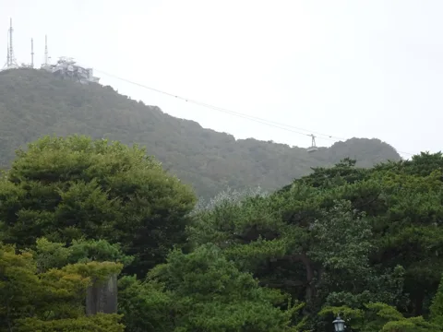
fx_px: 1190
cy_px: 166
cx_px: 222
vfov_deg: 15.9
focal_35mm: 93
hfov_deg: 21.1
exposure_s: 1/100
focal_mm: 15.92
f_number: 5
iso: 250
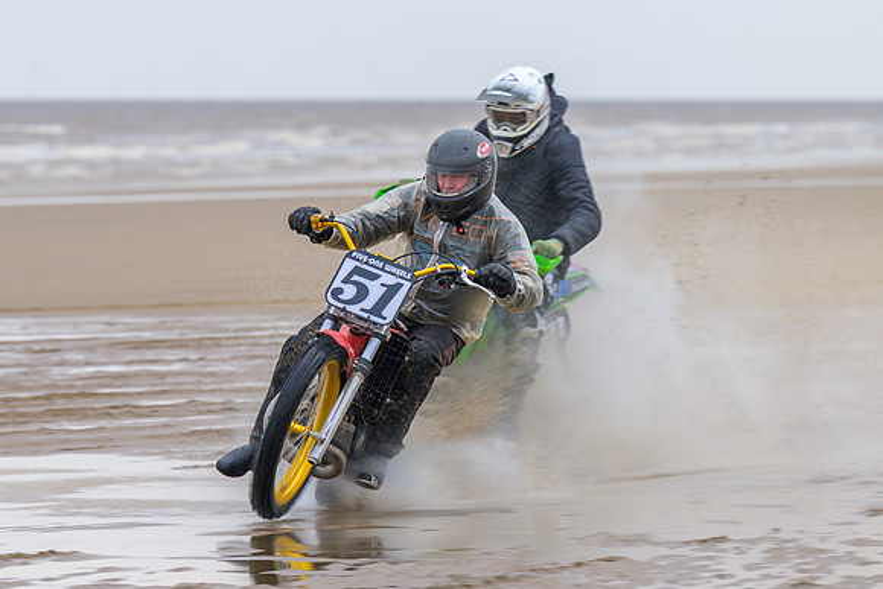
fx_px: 9253
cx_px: 352
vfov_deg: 3.6
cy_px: 328
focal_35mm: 377
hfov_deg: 5.5
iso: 64
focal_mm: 175
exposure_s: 1/200
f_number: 5
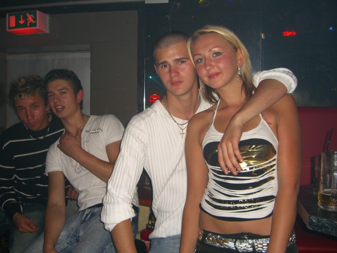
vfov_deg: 37.7
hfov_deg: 49.0
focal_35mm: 38
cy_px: 126
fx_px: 370
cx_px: 168
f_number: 2.8
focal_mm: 7.9
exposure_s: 1/60
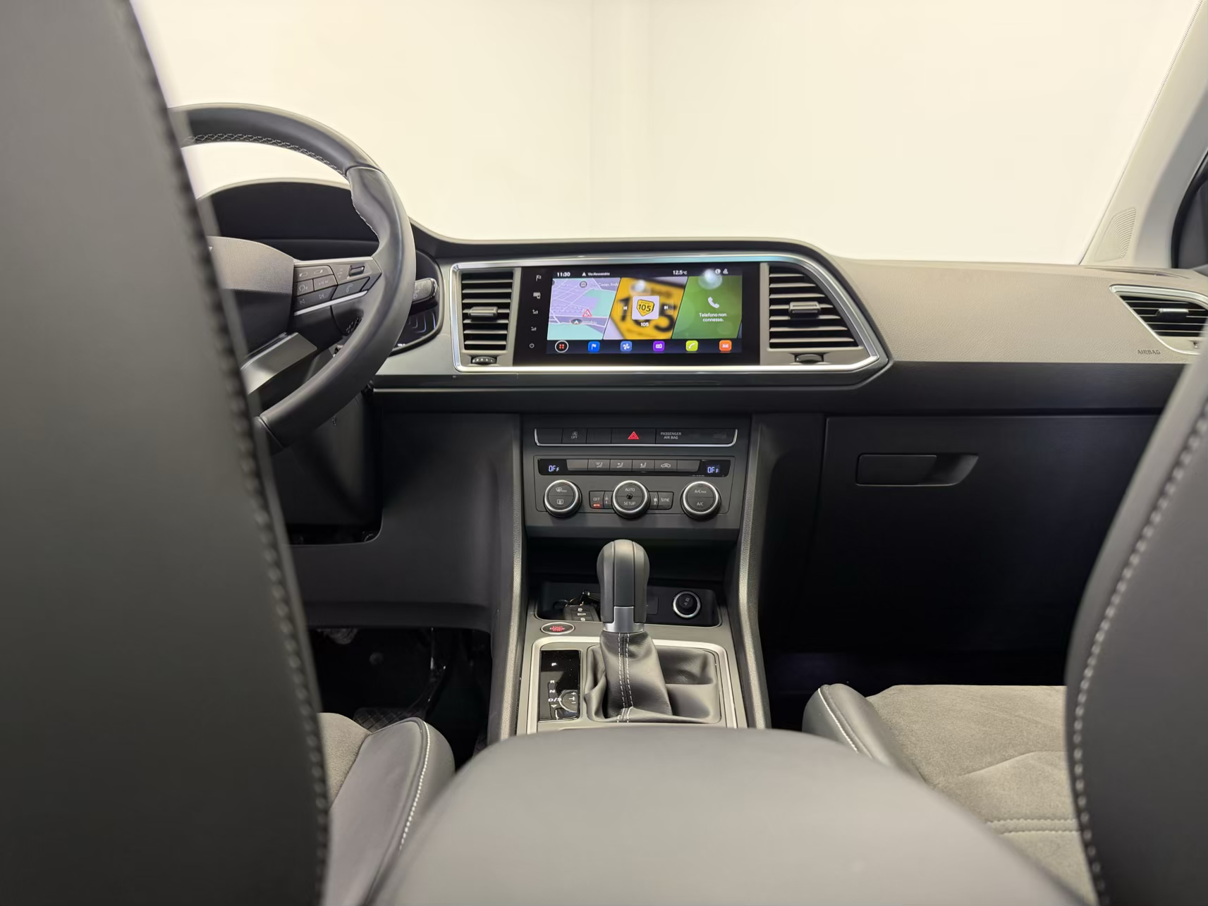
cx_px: 604
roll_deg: -0.4
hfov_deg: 71.6
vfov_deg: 56.8
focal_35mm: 24
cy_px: 453
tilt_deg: -1.7
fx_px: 838
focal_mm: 6.76
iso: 250
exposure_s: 1/50
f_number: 1.78
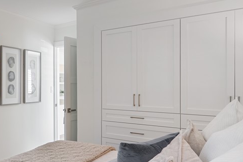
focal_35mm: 36
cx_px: 10
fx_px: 243
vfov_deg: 36.9
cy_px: 85
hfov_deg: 46.1
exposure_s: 1.3
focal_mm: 16
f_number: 9
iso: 100
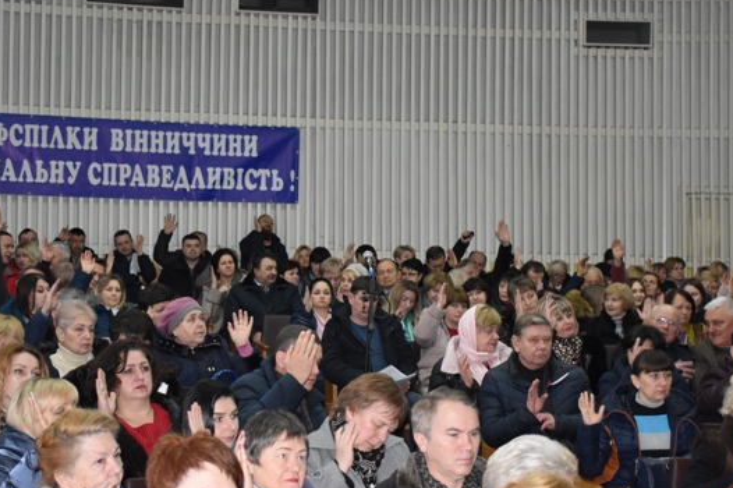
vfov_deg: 19.2
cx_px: 343
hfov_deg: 28.6
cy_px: 295
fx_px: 1440
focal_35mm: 71
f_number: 4.2
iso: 1600
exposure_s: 1/80
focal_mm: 31
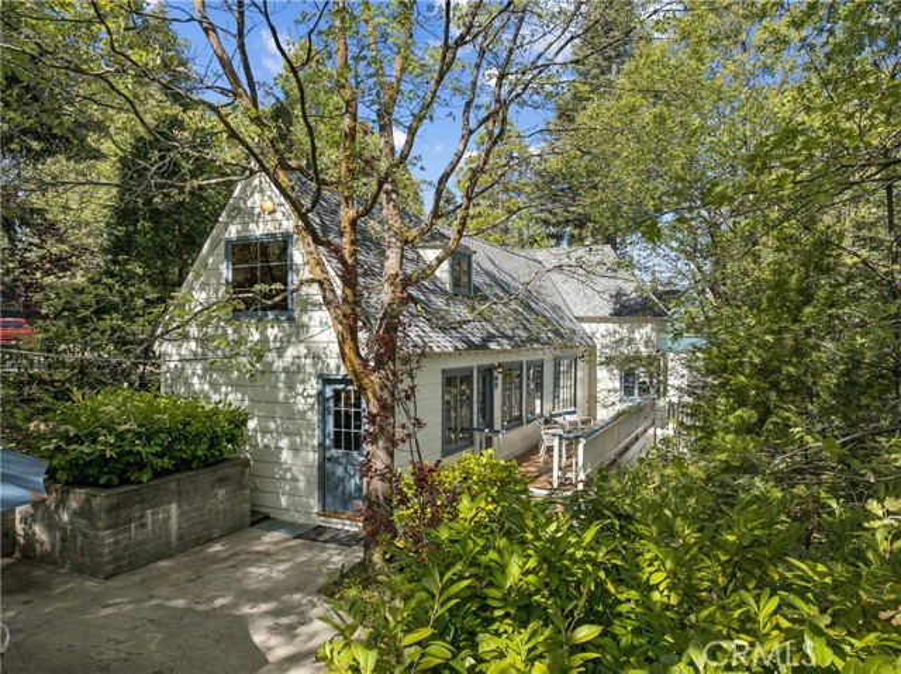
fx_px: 624
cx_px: 450
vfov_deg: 56.8
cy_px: 337
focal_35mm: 24
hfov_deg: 71.6
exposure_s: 1/60
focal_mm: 12.3
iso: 100
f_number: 2.8
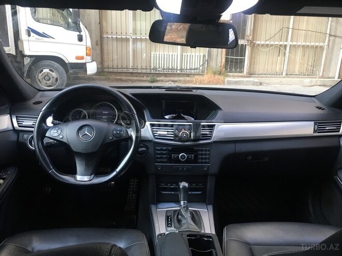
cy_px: 128
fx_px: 287
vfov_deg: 48.2
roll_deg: -1.3
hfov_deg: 61.7
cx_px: 171
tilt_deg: -15.8
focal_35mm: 29
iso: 50
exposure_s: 1/33
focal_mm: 4.15
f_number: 2.2
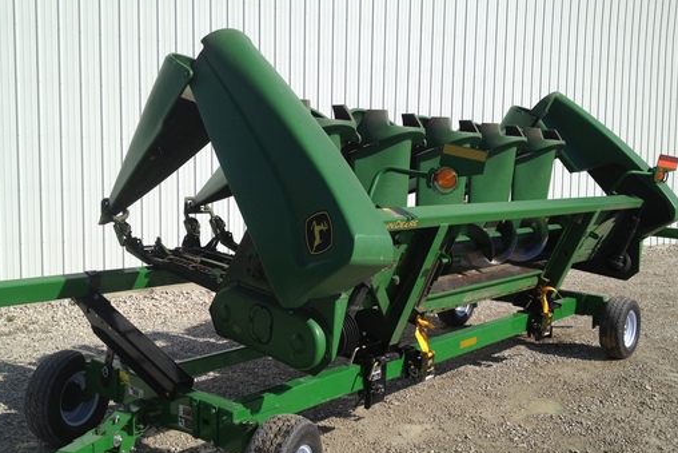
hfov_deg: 49.5
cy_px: 238
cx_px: 348
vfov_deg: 34.2
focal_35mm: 39
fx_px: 735
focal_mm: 4.28
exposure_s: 1/2513
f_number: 2.4
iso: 50
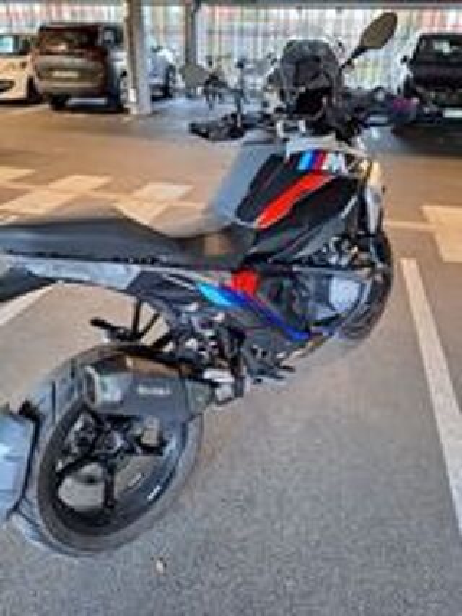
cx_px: 231
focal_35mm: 23
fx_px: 409
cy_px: 308
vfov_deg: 73.9
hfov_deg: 58.9
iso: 250
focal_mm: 5.54
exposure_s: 1/25
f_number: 1.8
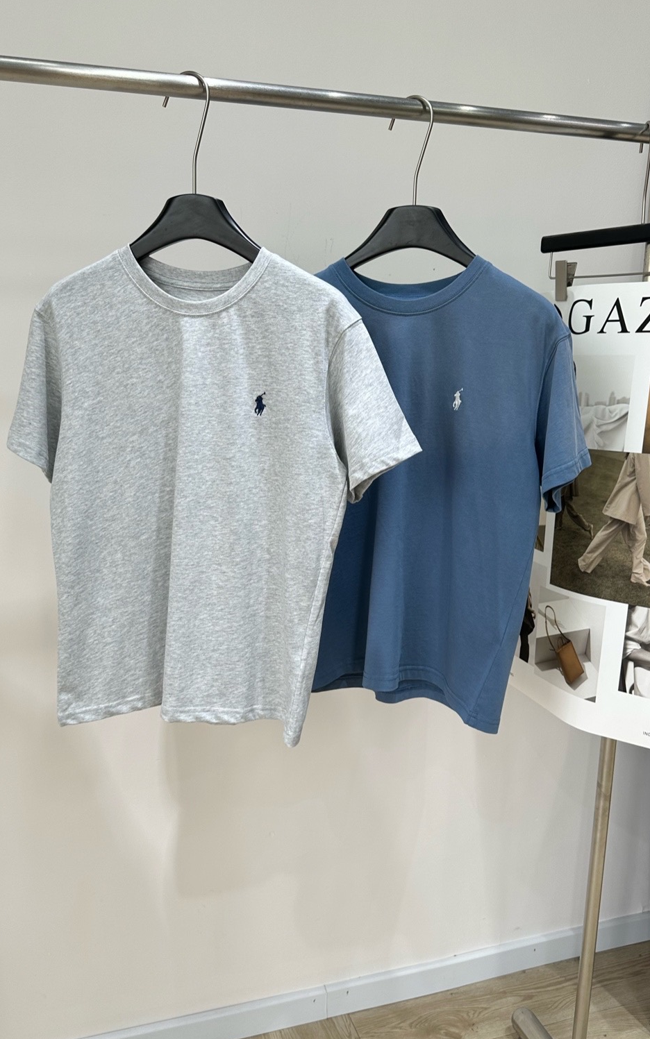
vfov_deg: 64.6
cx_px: 306
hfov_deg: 43.1
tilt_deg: -13.1
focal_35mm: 29
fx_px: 822
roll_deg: -1.5
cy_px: 546
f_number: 1.78
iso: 64
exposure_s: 1/170
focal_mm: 6.86
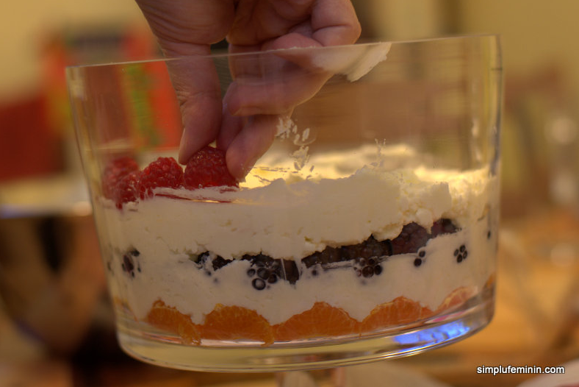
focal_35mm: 76
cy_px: 192
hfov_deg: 26.6
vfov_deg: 18.0
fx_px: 1223
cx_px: 286
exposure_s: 1/60
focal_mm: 50
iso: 800
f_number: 2.8
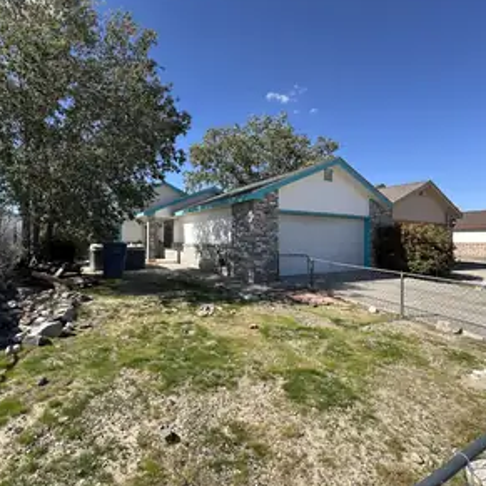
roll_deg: -0.8
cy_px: 239
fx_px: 270
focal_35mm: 17
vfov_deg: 84.0
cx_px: 214
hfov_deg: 83.6
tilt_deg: -0.7
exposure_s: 1/1221
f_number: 2.2
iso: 40
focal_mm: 2.22
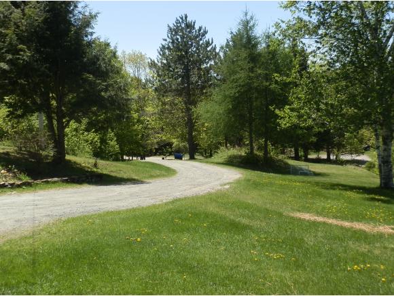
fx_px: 478
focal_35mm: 42
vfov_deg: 34.4
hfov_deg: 44.8
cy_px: 148
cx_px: 197
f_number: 3.4
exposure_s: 1/500
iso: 64
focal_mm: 7.64
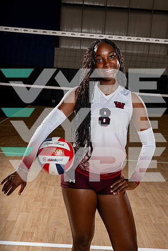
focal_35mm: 42
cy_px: 126
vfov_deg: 46.4
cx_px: 84
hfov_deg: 31.9
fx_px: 294
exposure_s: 1/250
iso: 100
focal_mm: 42
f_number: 8
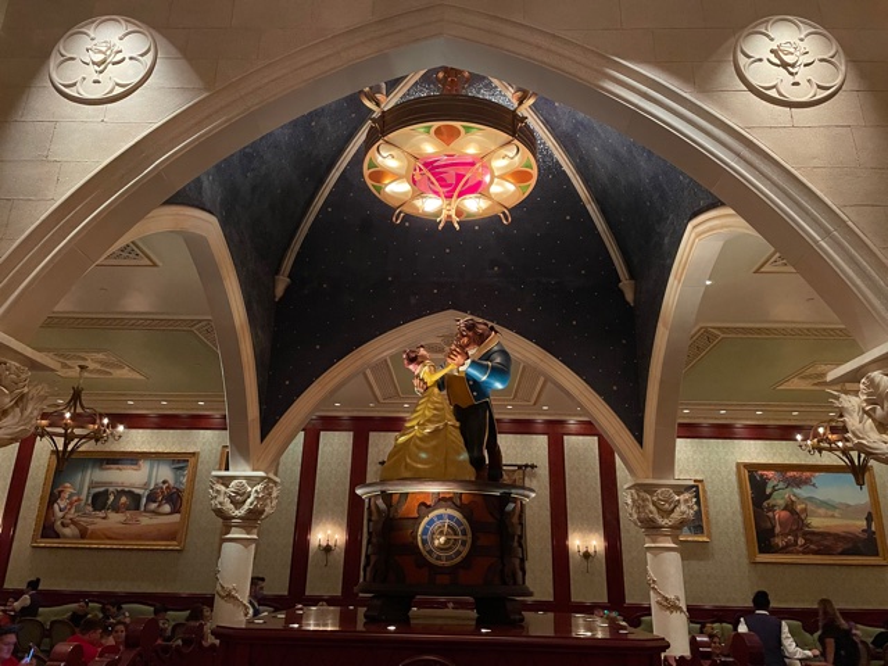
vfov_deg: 53.1
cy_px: 333
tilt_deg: +20.3
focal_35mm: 26
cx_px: 444
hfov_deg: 67.3
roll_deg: -1.3
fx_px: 667
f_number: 1.6
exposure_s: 1/30
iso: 800
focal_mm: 4.2
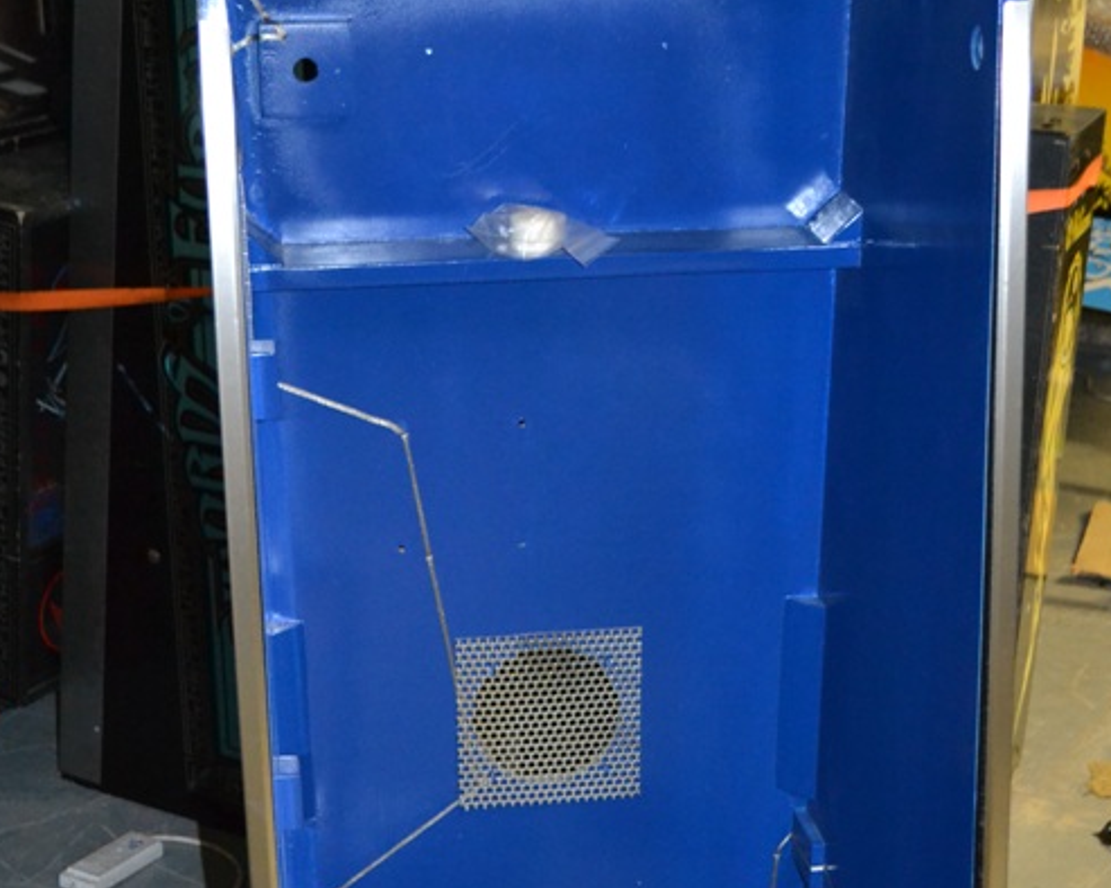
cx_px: 549
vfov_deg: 23.5
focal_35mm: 64
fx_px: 2104
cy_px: 717
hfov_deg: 29.6
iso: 3200
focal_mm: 28
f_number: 4.5
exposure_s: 1/60
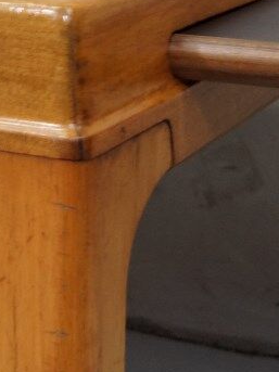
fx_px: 1022
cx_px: 47
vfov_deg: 20.6
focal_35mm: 95
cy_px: 112
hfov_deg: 15.4
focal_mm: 18
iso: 400
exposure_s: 1/8
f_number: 8
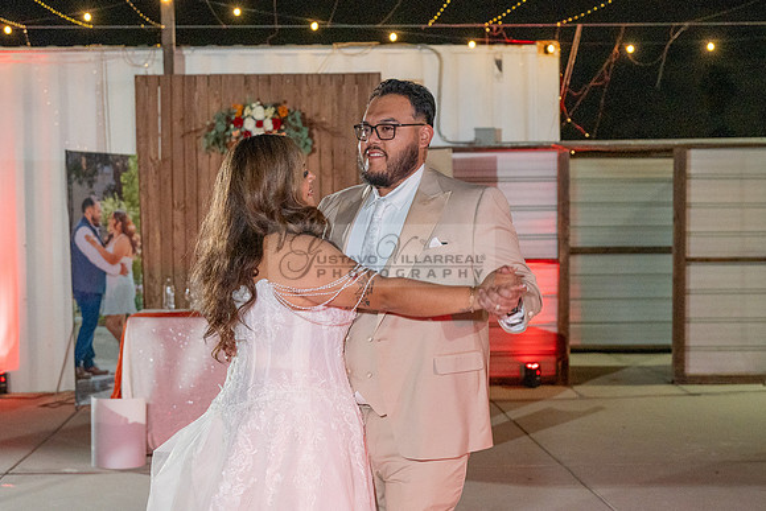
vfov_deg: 20.0
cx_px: 384
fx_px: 1452
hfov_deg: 29.6
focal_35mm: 68
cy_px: 271
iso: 3200
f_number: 4
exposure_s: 1/250
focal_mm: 56
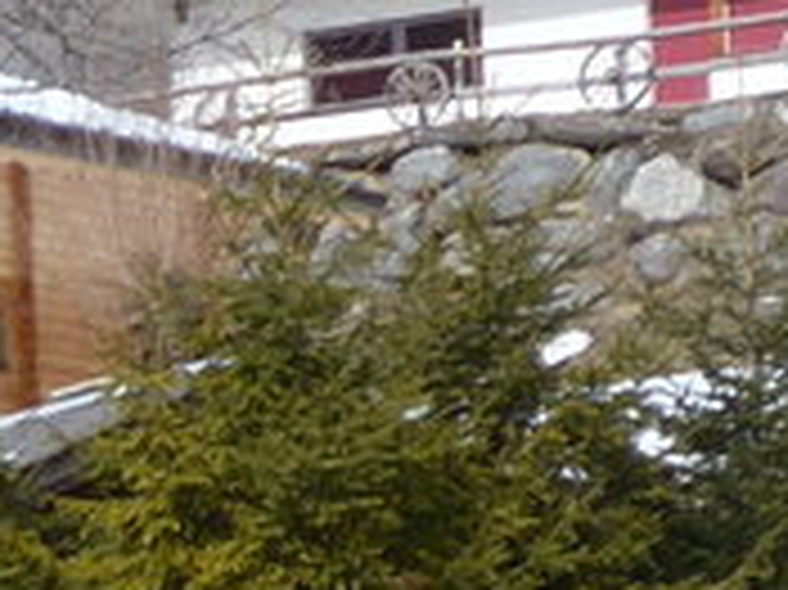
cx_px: -1887
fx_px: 11533
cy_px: 1018
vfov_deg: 2.9
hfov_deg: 3.8
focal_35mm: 507
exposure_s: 1/800
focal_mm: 15
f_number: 4.2
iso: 80
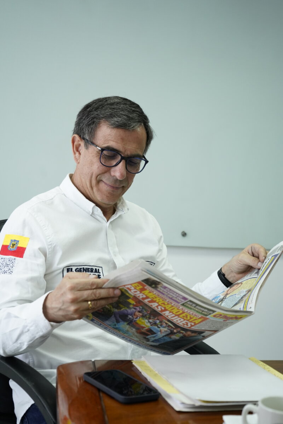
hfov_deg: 20.6
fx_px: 778
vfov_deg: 30.5
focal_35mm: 66
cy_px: 212
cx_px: 142
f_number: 5.6
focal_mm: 66
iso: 3200
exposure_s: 1/400
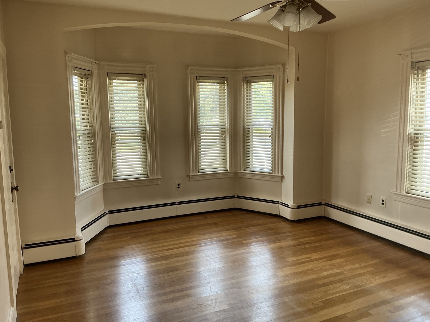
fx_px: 348
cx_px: 215
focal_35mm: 28
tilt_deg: -7.2
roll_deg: +0.5
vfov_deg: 49.7
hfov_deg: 63.4
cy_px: 161
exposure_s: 1/60
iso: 40
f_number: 1.8
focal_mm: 3
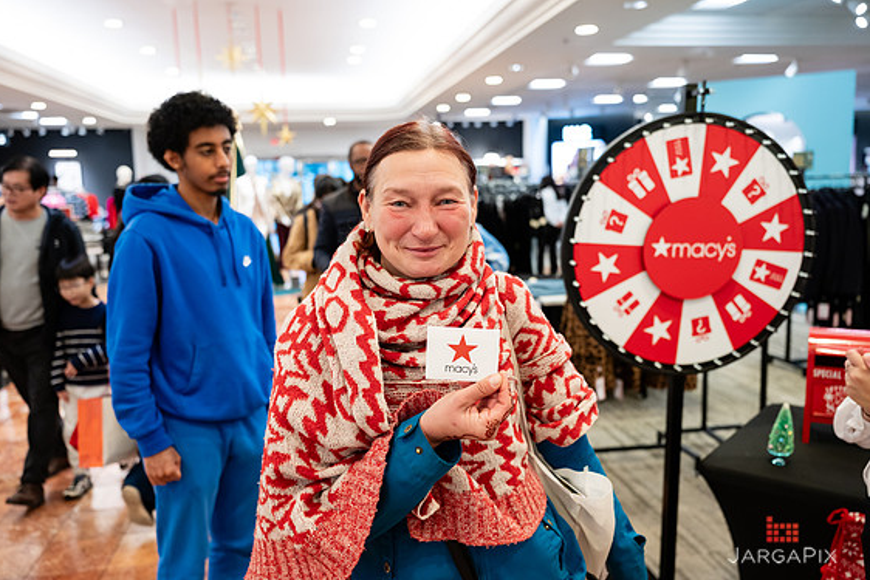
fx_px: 749
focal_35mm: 31
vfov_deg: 42.3
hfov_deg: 60.3
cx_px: 427
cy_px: 298
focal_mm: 30
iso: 1000
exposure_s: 1/125
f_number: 3.2
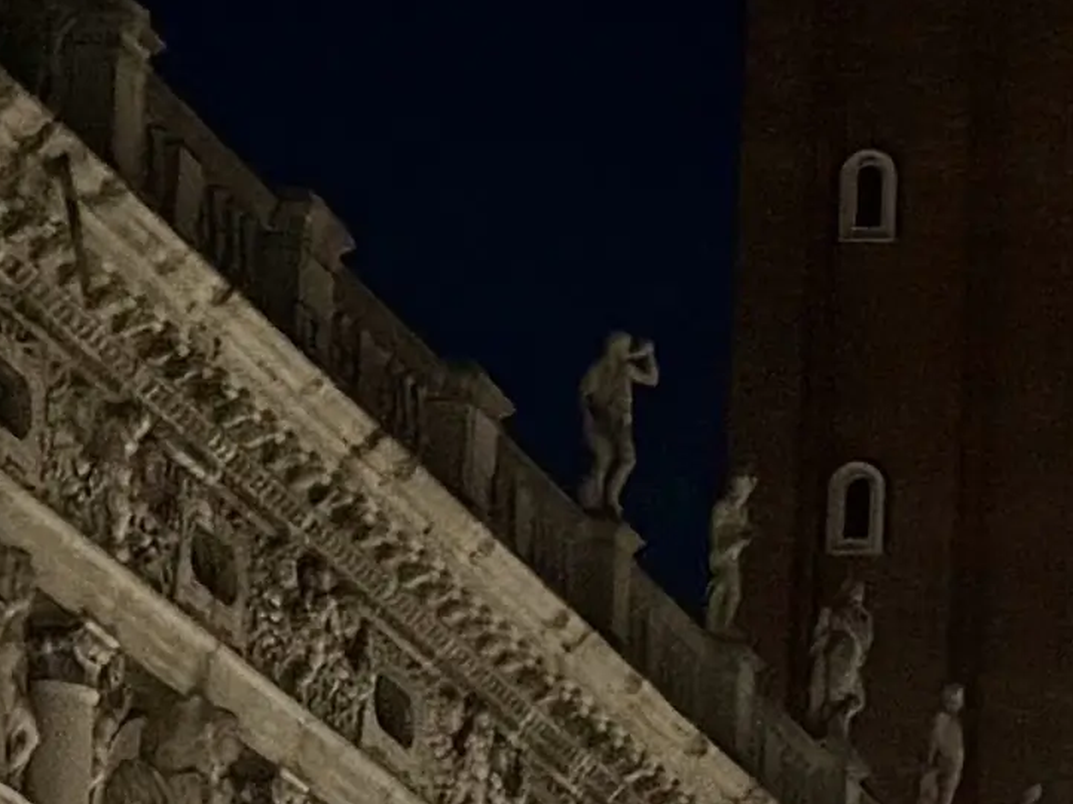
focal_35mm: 190
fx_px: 5888
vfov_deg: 7.5
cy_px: 1517
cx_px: 2259
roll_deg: -0.9
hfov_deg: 9.6
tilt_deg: +8.0
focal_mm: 6.76
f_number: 1.78
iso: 1250
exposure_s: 1/25
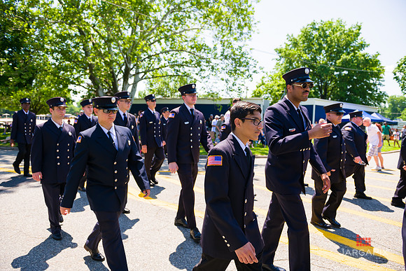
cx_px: 203
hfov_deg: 73.7
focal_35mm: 24
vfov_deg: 53.2
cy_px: 136
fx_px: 271
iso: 200
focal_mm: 24
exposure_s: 1/1250
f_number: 5
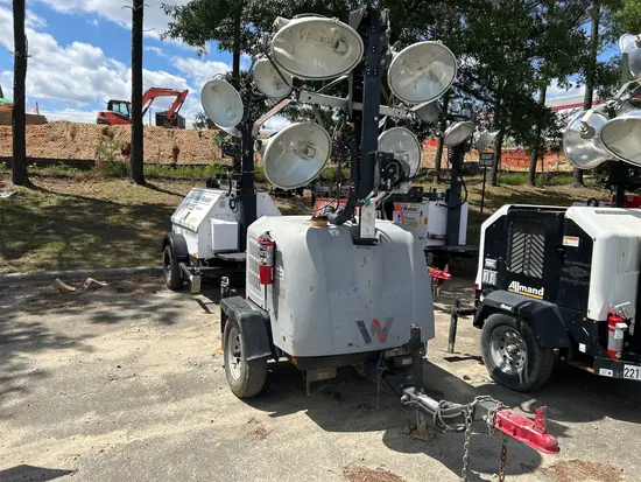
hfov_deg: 67.3
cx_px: 320
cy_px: 241
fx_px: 482
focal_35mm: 26
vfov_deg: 53.1
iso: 50
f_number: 1.5
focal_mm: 5.7
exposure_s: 1/3077
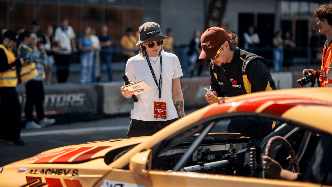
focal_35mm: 89
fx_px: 784
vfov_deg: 13.6
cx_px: 166
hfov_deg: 23.9
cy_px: 76
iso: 100
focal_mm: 85
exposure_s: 1/500
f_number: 1.8
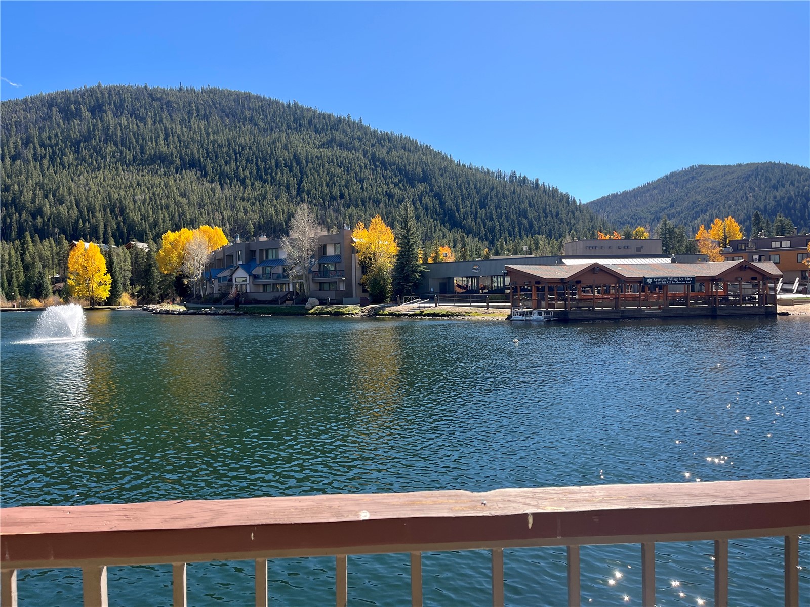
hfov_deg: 67.3
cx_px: 405
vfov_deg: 53.1
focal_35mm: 26
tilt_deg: -1.1
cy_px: 304
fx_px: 608
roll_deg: +1.2
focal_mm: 5.1
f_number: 1.6
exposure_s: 1/1647
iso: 50
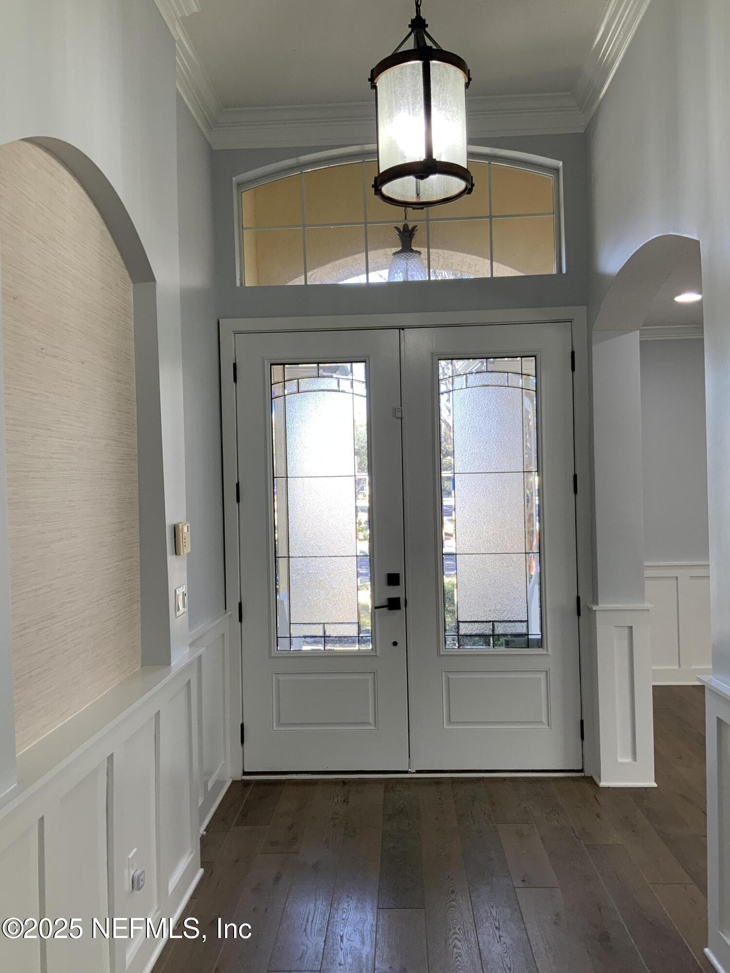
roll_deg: -0.4
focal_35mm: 29
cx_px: 365
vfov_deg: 61.7
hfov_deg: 48.2
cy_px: 486
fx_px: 815
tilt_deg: +0.5
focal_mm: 3
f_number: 1.8
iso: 50
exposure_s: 1/120
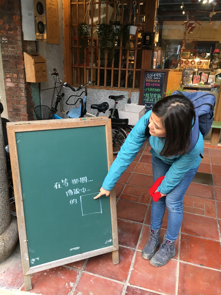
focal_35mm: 29
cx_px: 110
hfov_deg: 48.2
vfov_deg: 61.7
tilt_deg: -19.7
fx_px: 247
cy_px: 148
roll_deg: -1.1
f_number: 2.2
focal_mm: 4.15
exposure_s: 1/30
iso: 80
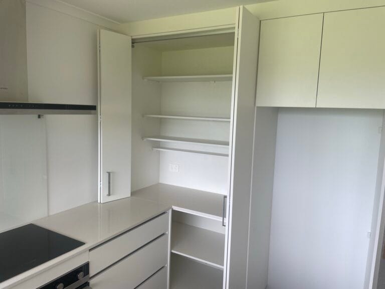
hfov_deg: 67.3
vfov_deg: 53.1
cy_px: 144
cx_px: 192
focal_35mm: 26
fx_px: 289
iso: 32
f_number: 1.6
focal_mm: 4.2
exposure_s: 1/158
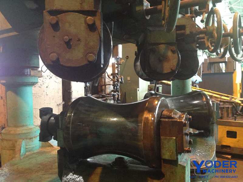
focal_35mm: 35
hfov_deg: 52.6
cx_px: 122
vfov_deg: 40.7
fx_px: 246
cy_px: 91
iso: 400
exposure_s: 1/15
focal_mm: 4.28
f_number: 2.4
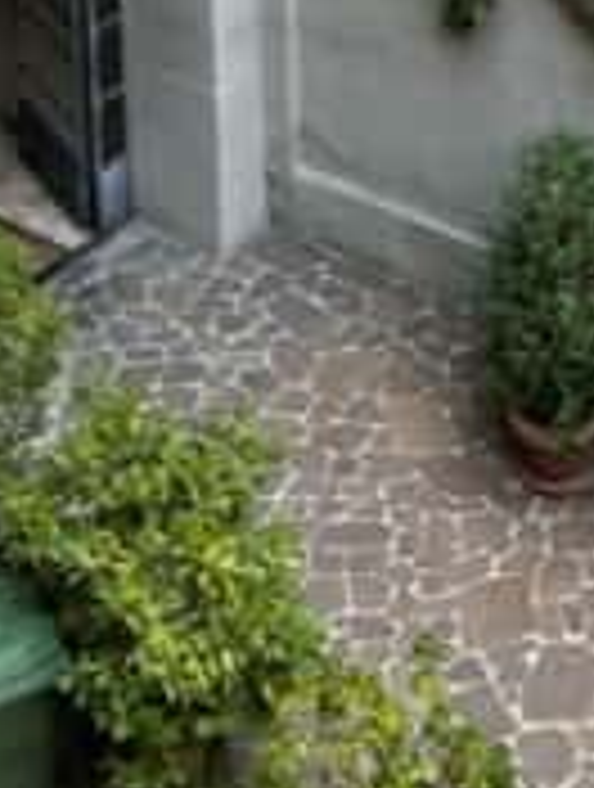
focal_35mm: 152
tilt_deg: -14.8
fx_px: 3465
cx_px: 560
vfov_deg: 11.1
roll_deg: +1.0
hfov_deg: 9.7
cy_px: -1054
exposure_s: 1/224
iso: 32
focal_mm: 5.1
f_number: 1.6
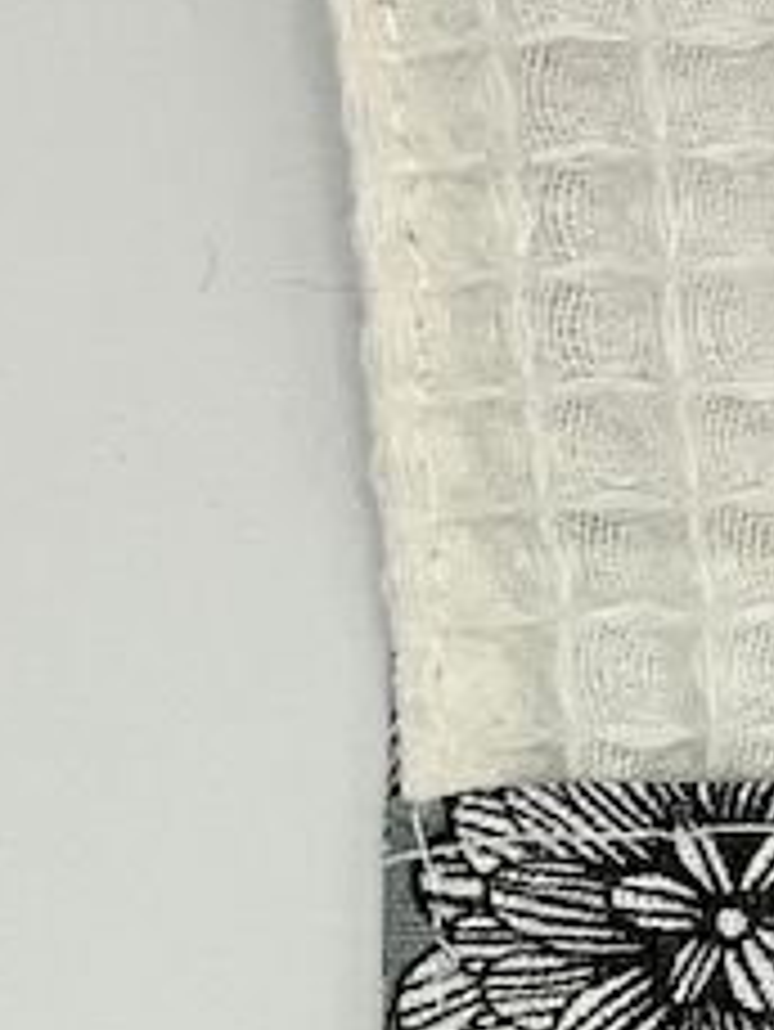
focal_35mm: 162
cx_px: 1962
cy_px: 688
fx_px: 4825
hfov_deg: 8.3
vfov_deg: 12.2
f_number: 1.8
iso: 25
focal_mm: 3
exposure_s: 1/346
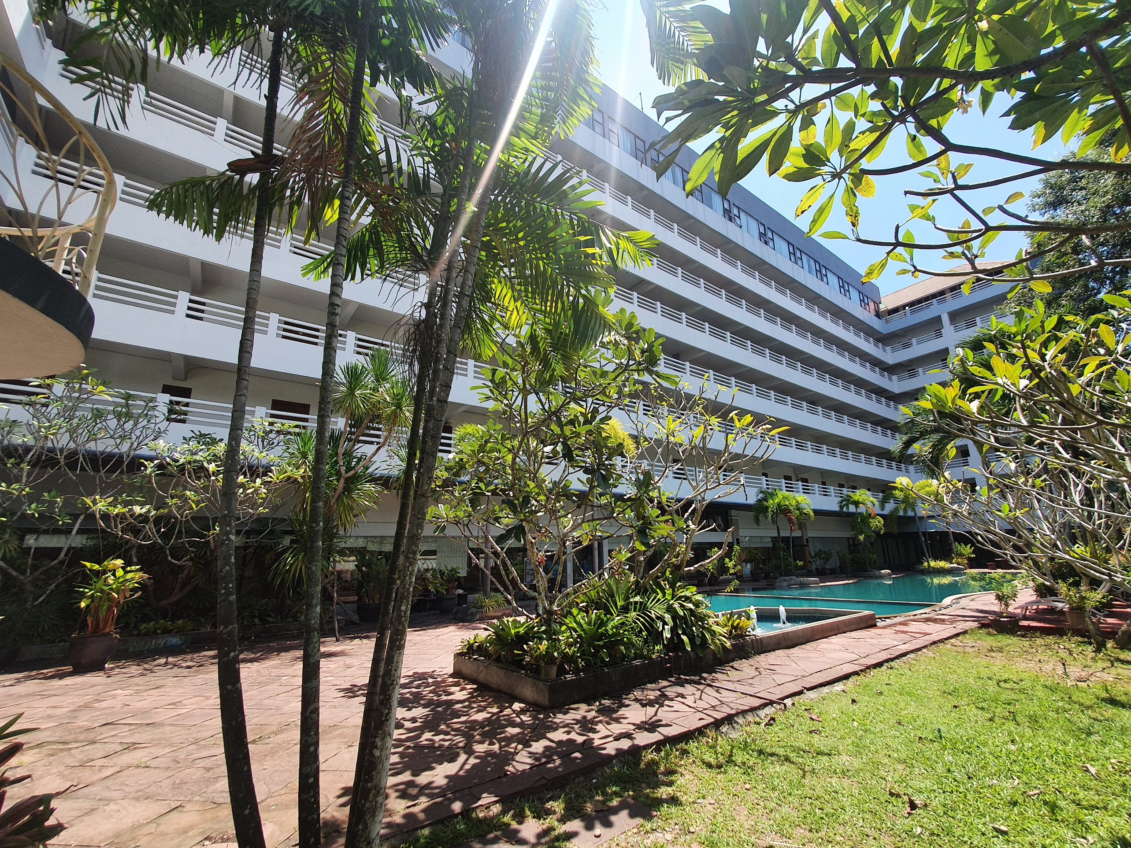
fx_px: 457
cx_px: 594
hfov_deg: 102.0
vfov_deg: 85.7
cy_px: 434
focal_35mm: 14
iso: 50
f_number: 2.2
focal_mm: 1.8
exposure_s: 1/556
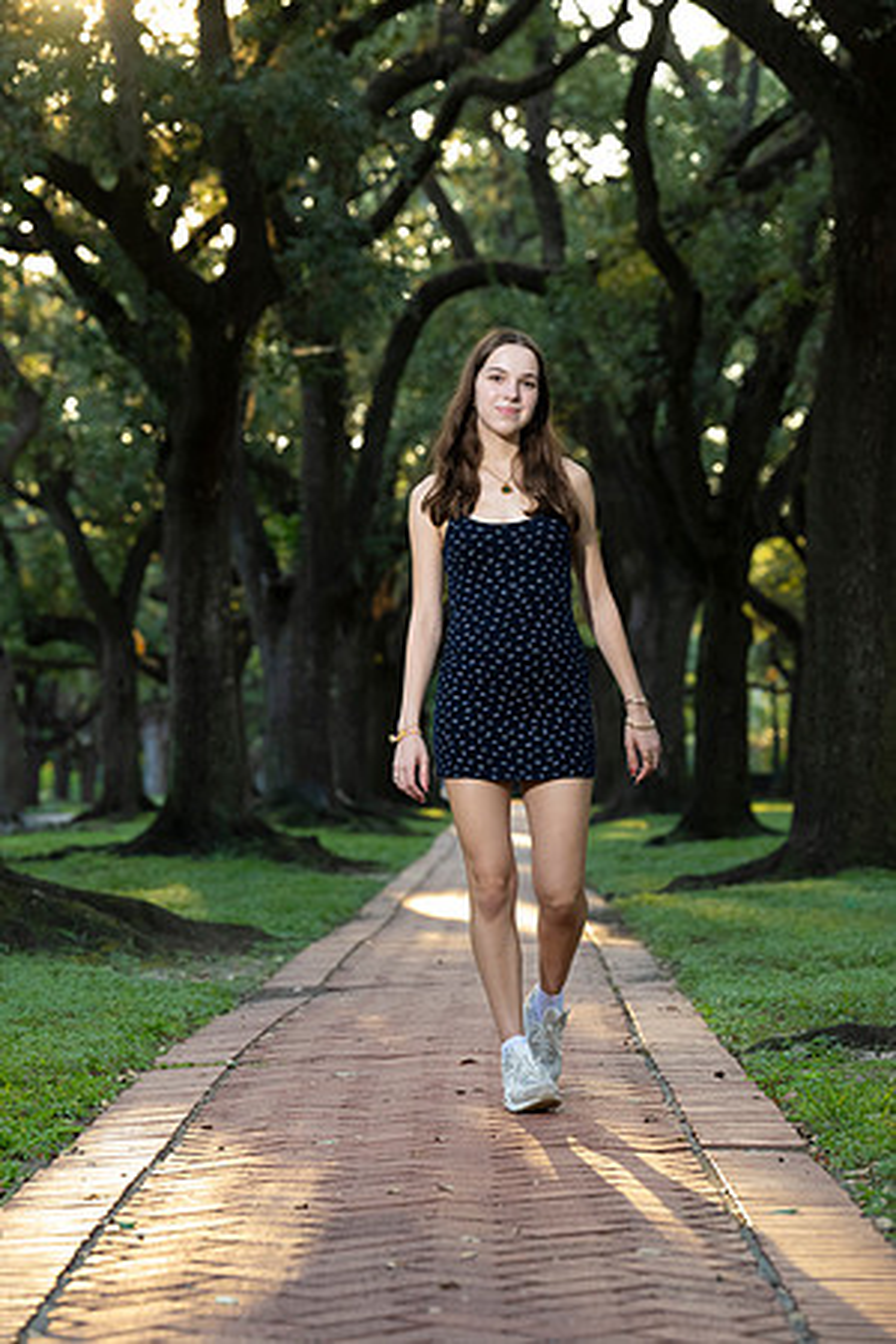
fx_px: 4666
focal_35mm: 125
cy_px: 672
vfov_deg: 16.4
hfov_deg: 11.0
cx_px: 448
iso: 1600
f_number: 5.6
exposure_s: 1/200
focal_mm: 125
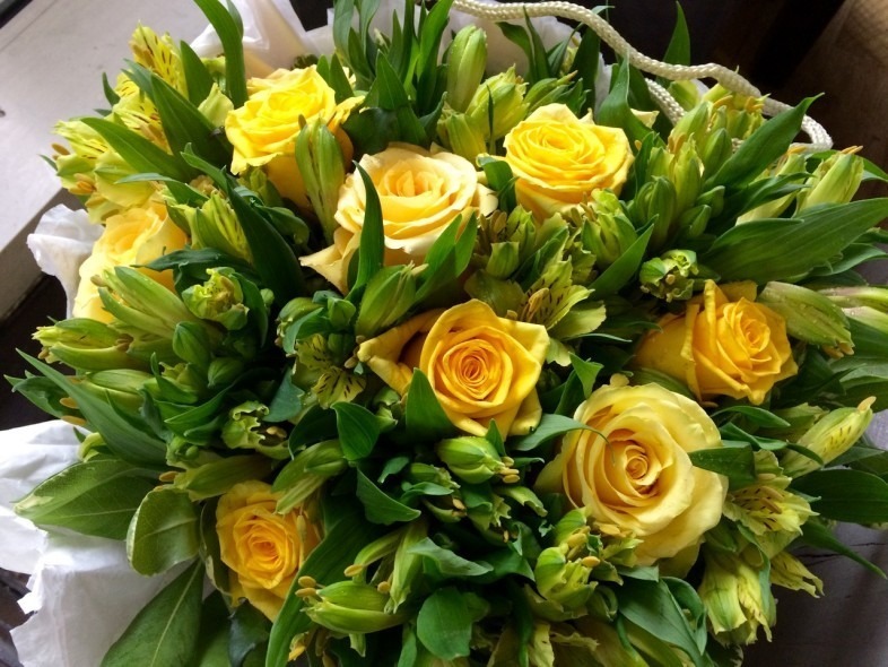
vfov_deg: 48.3
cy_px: 334
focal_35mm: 29
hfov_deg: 61.6
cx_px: 444
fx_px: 744
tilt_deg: -65.7
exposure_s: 1/30
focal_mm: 4.15
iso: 125
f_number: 2.2
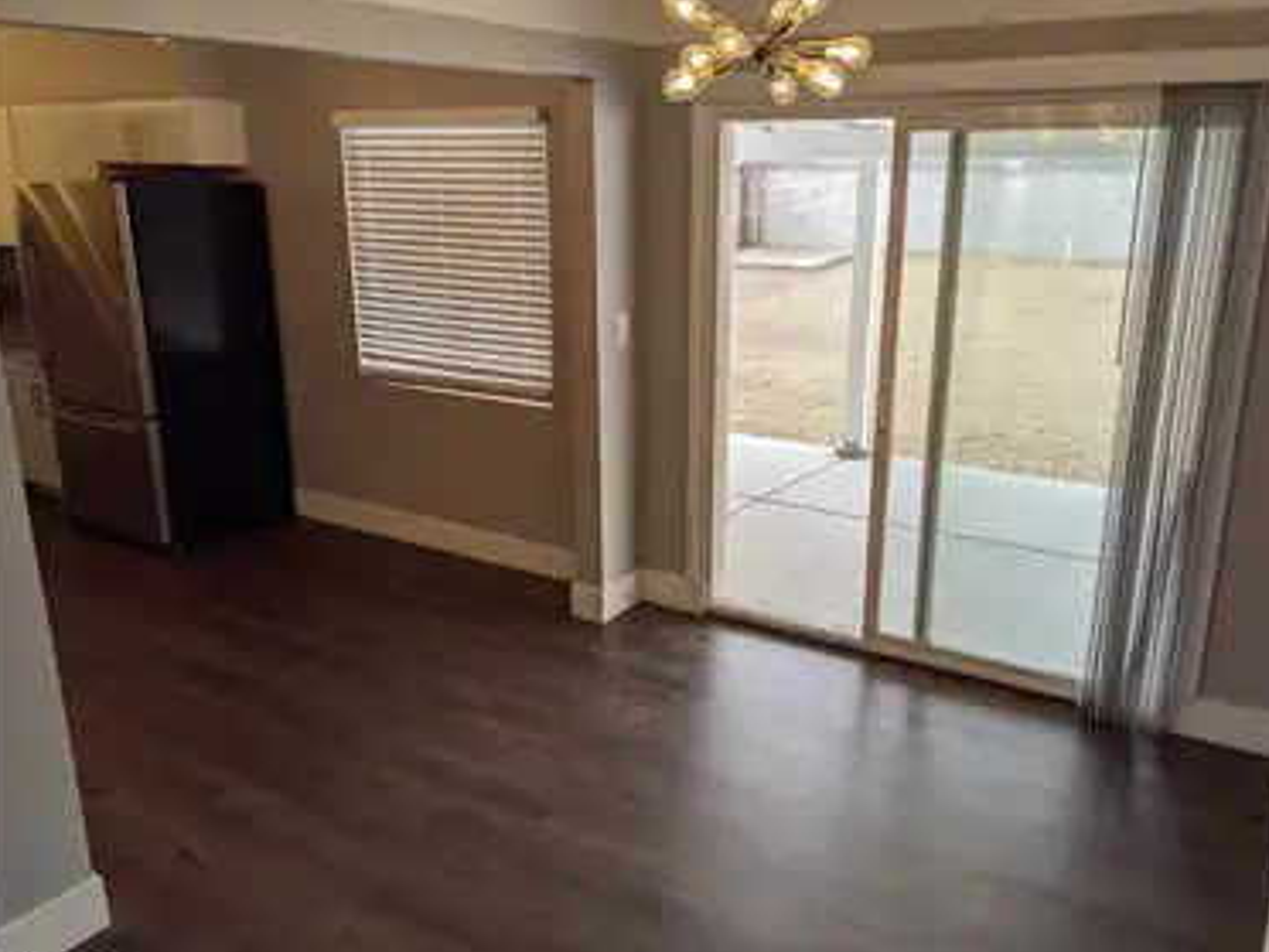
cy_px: 481
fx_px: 1063
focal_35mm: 29
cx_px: 662
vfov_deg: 48.2
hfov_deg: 61.6
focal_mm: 4.38
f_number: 1.73
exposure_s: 1/618
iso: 51
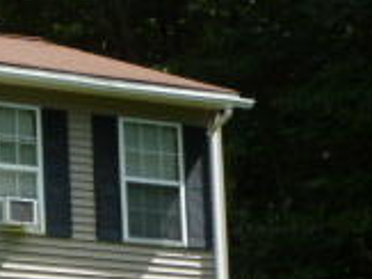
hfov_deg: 9.2
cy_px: 348
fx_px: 2191
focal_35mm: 204
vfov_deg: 7.2
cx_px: -308
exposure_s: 1/320
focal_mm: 9.4
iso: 100
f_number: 4.3
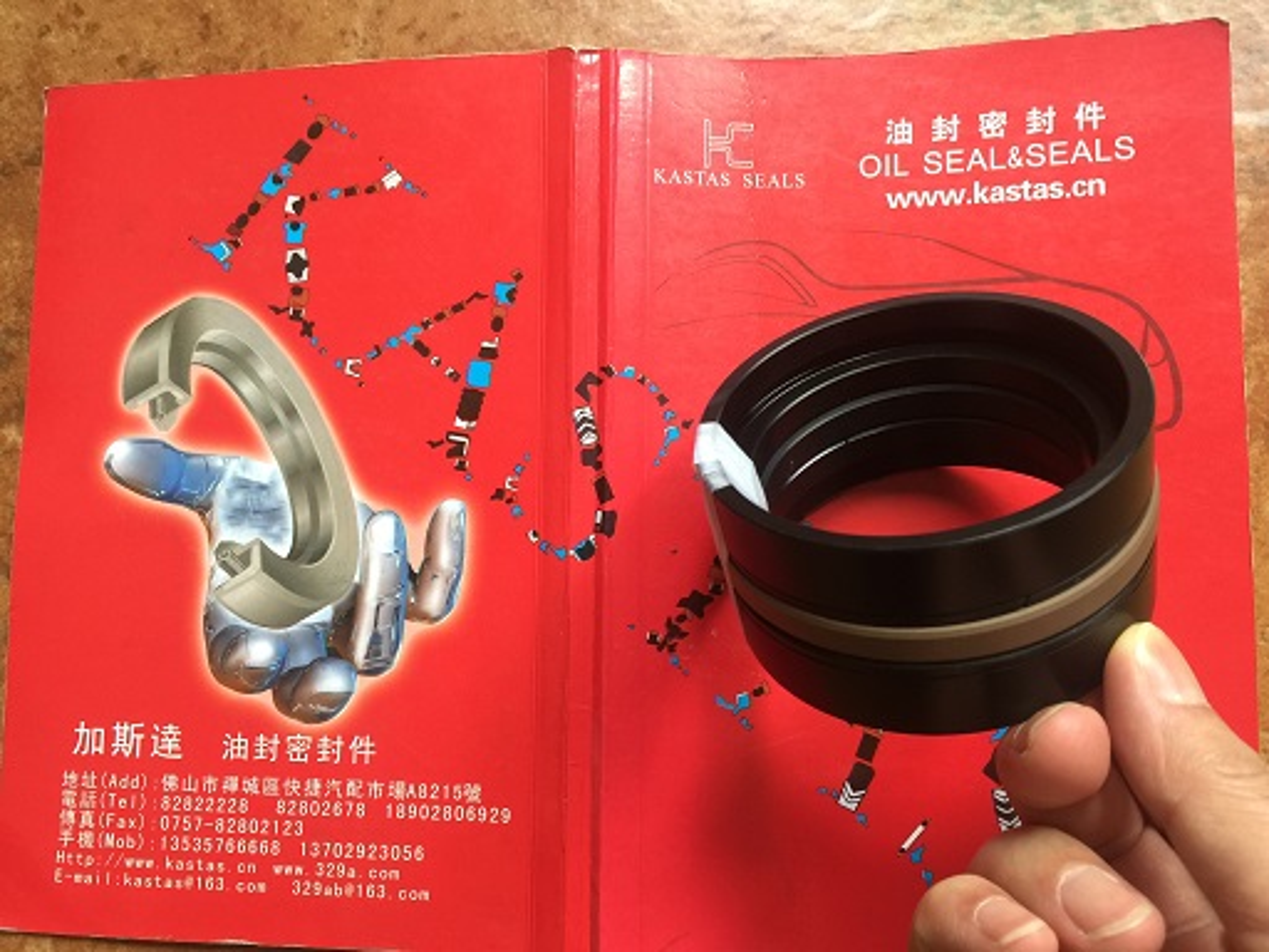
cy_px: 476
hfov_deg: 61.7
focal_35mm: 29
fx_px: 1063
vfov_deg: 48.2
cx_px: 634
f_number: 2.2
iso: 40
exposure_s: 1/17
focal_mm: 4.15
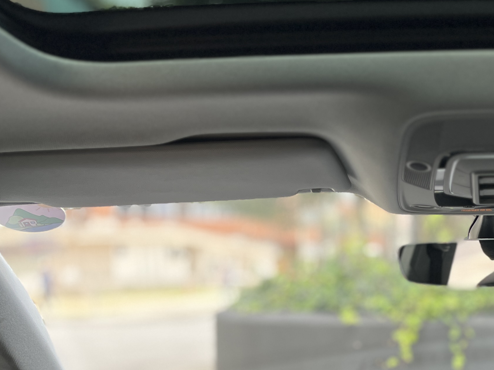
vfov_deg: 22.4
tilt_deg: -7.7
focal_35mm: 62
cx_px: 506
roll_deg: +0.1
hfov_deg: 29.0
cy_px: 396
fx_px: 885
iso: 50
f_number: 1.6
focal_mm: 5.1
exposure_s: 1/148
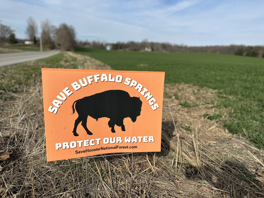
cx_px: 132
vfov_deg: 56.8
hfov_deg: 71.6
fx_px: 183
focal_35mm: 24
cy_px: 99
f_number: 1.78
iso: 80
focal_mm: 6.86
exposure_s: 1/5848
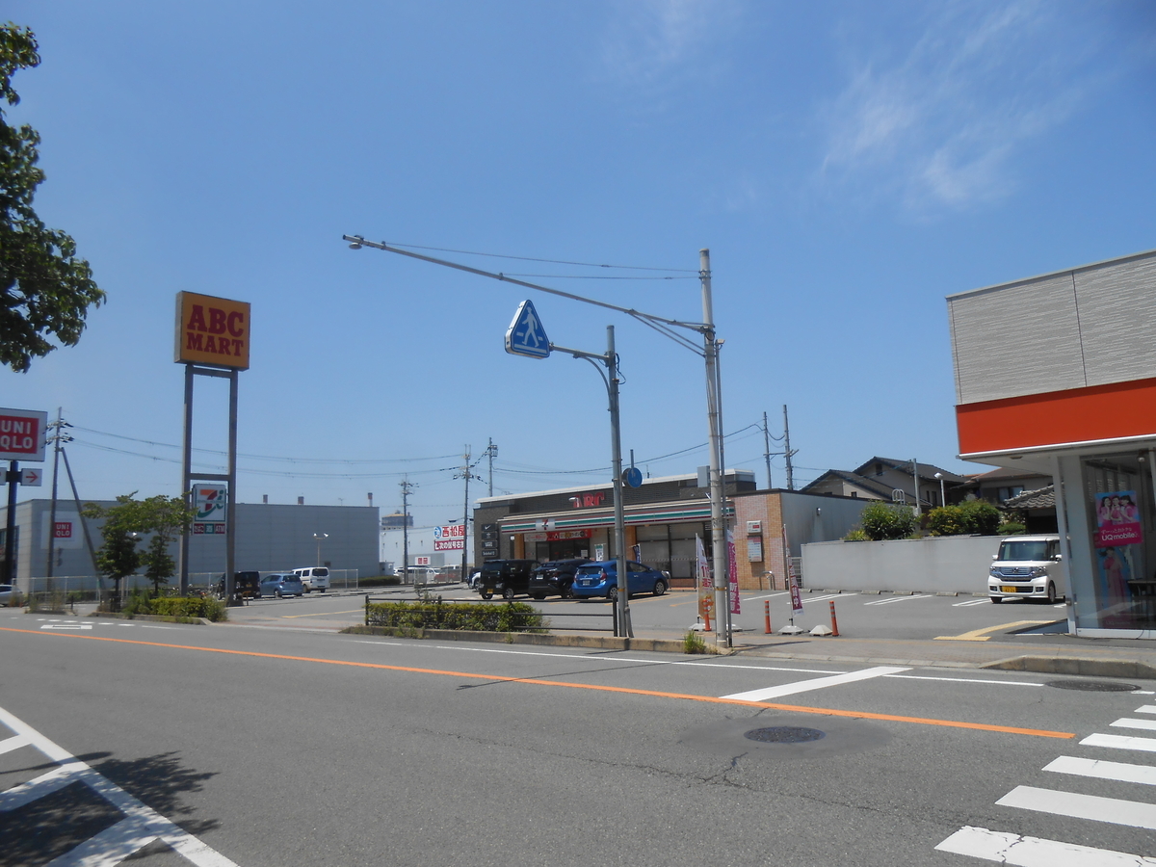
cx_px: 578
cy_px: 434
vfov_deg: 53.1
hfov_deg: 67.3
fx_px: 868
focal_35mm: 26
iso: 80
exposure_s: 1/1250
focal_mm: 4.6
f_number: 3.5
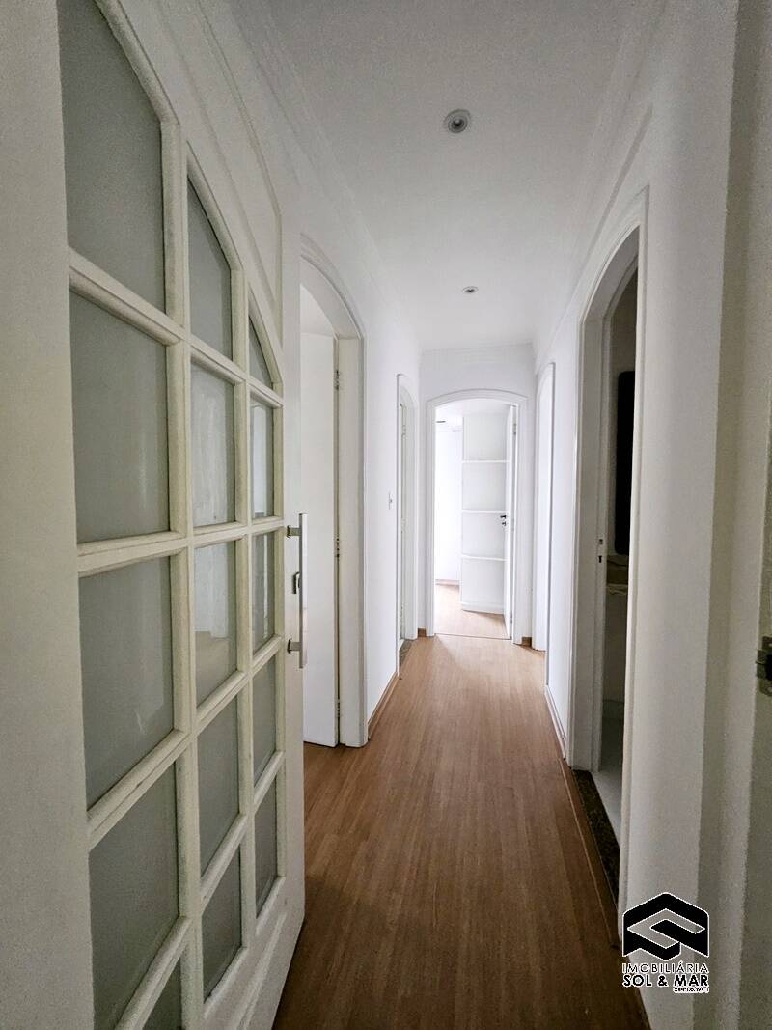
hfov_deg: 89.9
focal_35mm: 13
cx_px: 386
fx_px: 387
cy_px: 515
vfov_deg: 106.2
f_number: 2.2
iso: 400
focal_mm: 1.7
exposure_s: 1/30
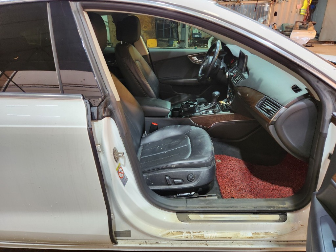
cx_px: 168
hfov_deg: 73.9
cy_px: 126
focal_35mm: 23
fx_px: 223
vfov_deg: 58.9
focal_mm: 5.4
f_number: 1.8
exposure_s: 1/120
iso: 200
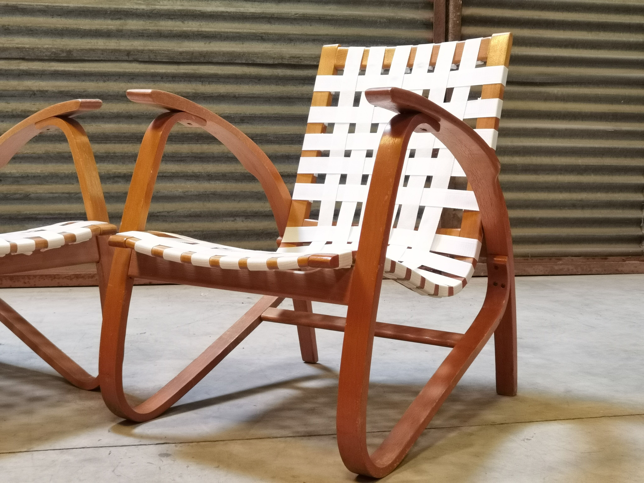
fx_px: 893
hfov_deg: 39.7
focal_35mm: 48
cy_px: 242
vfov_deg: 30.3
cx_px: 322
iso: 320
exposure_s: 1/33.3
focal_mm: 6.71
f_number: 1.9
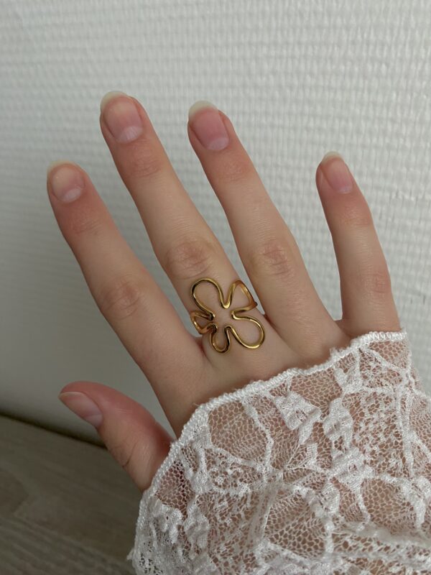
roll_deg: +1.4
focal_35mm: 26
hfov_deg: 53.1
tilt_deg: -25.3
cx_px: 216
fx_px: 432
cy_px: 288
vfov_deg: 67.3
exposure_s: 1/60
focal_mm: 4.25
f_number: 1.8
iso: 160
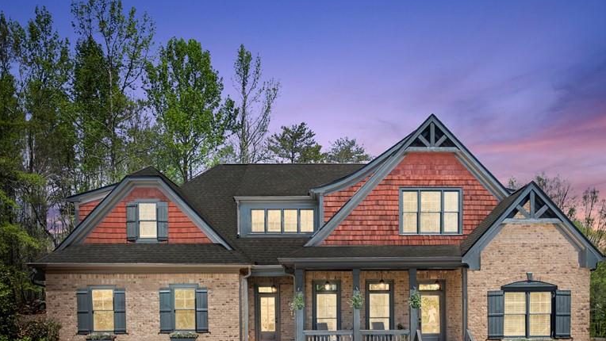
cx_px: 340
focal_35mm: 35
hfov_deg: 56.5
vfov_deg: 32.6
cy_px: 284
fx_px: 562
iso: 100
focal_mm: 12.29
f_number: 2.8
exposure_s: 1/40
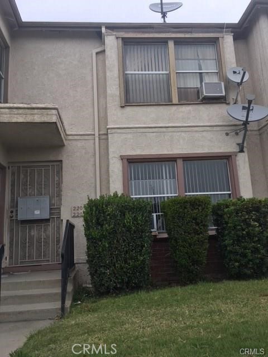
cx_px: 134
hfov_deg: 48.2
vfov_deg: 61.7
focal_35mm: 29
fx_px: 299
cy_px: 178
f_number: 2.2
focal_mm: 4.15
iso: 25
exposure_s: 1/481
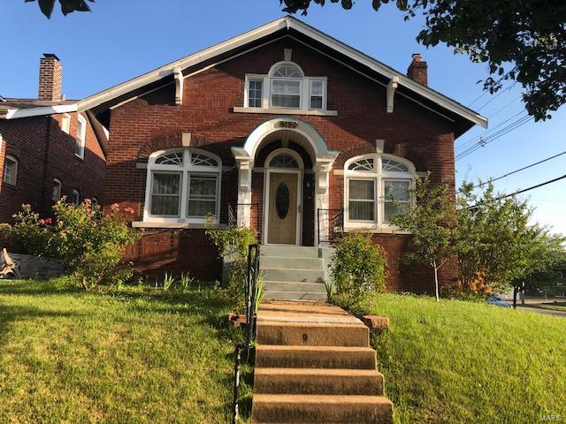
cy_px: 212
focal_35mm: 28
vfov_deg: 49.7
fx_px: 458
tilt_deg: +8.3
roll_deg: -0.2
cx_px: 283
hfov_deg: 63.4
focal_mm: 3.99
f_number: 1.8
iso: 20
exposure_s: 1/510
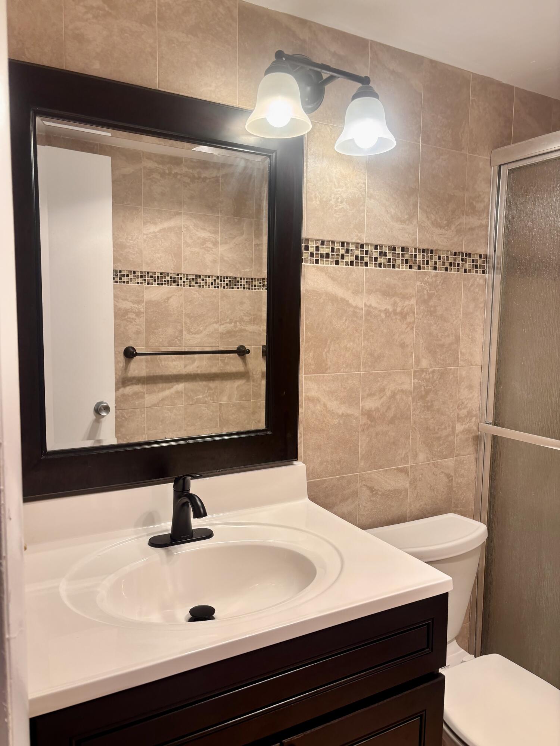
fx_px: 561
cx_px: 280
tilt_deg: -5.0
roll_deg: -1.3
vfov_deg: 67.3
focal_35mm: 26
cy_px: 373
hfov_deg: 53.1
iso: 50
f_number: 1.6
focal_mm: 5.96
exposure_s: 1/120
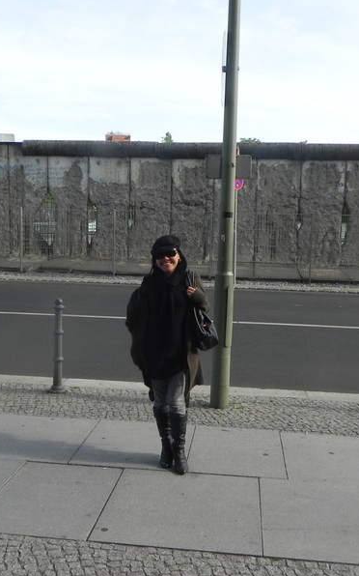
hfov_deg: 34.4
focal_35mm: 37
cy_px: 288
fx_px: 580
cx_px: 172
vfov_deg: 52.8
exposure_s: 1/254
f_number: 6.3
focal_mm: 4.6
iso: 160
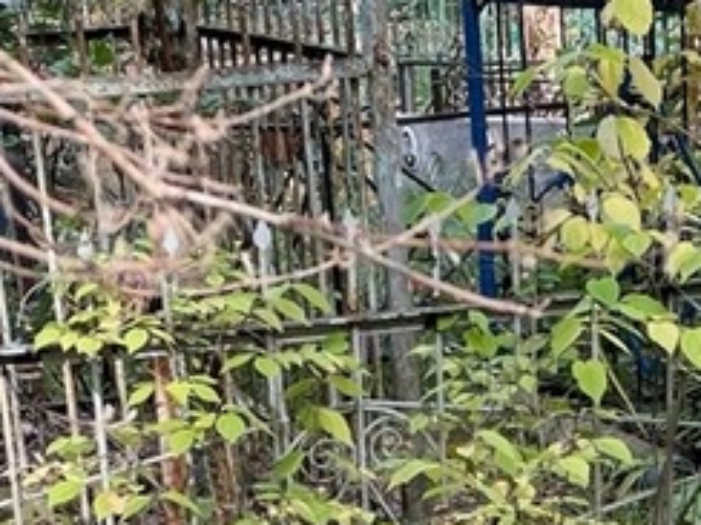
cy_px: 660
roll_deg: +2.2
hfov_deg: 18.0
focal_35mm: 109
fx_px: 2207
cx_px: 503
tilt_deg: -16.5
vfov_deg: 13.2
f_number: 1.6
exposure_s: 1/121
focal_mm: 4.2
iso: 40
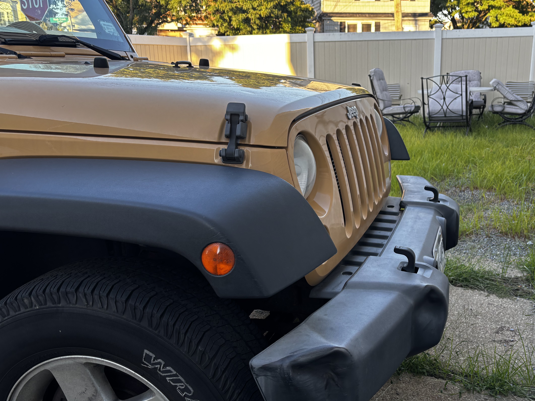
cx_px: 320
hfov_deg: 52.3
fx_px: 541
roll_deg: +0.8
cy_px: 229
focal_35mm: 35
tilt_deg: -16.5
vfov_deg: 40.6
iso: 32
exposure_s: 1/121
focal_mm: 5.96
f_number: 1.6
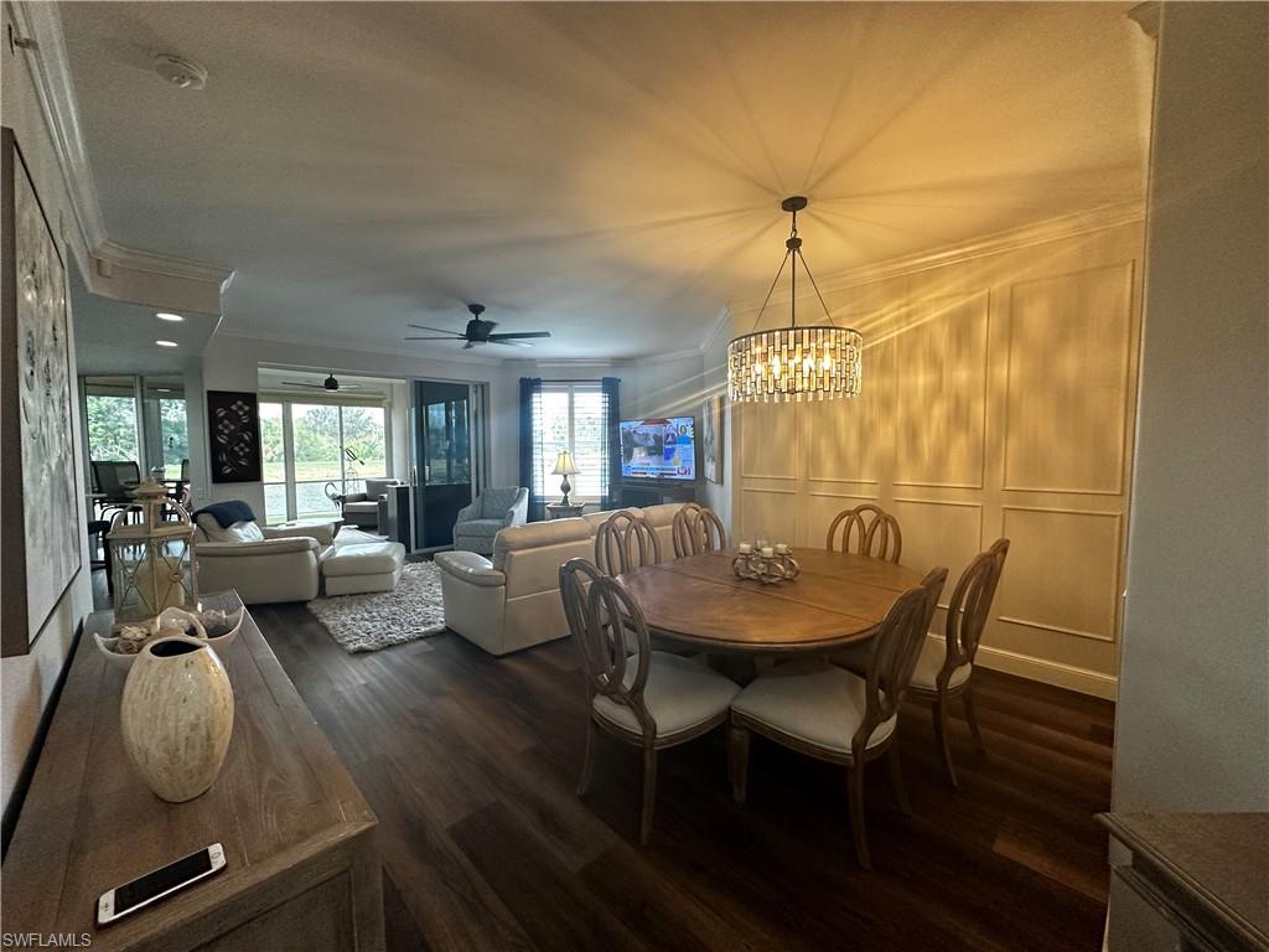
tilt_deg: -4.6
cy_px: 476
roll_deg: -0.1
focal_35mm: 14
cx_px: 634
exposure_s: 1/120
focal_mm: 2.22
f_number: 2.2
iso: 250
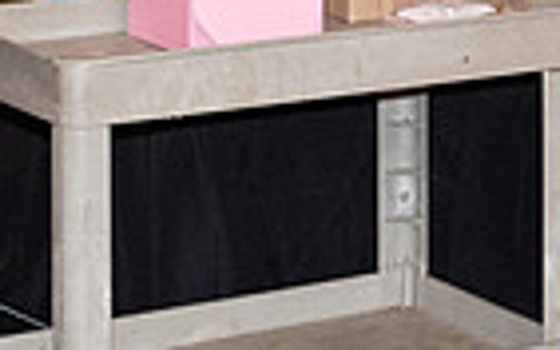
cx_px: 711
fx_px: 2624
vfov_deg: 7.3
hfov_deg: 11.9
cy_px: -336
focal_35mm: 172
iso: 1600
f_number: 3.2
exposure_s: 1/40
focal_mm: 27.4
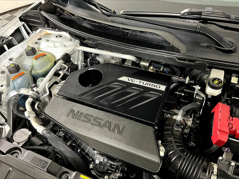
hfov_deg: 61.7
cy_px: 90
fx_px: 200
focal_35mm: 29
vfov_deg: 48.2
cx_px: 120
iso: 160
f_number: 1.8
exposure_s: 1/60
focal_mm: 3
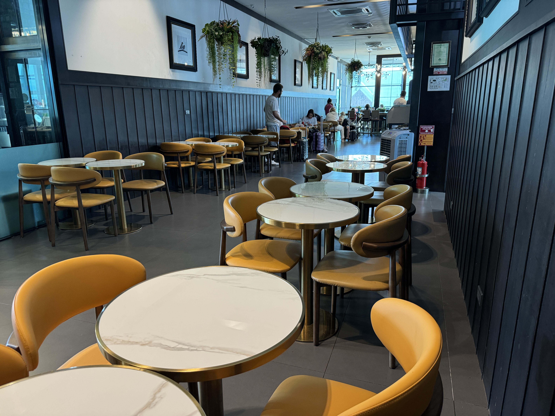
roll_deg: +0.7
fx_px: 385
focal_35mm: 24
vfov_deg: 56.8
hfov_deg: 71.6
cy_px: 208
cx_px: 278
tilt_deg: -15.0
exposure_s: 1/50
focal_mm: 6.76
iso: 320
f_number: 1.78
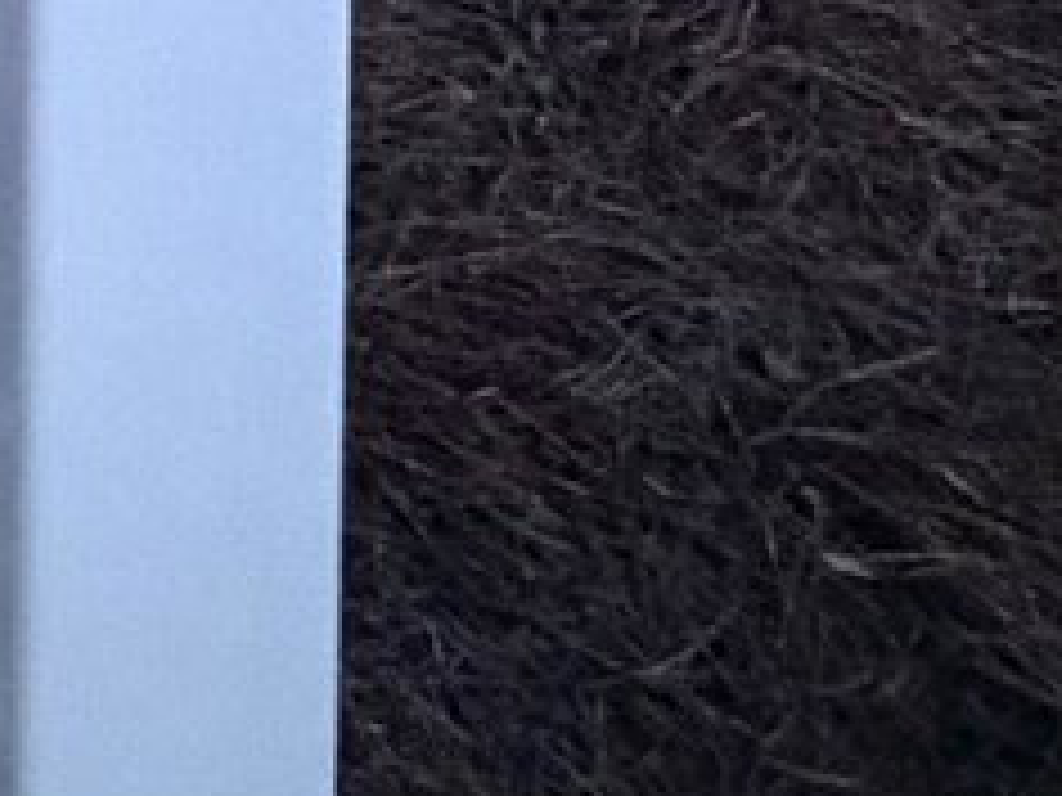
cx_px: -616
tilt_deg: -0.8
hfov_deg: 18.0
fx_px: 2915
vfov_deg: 10.0
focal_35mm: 95
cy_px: -1799
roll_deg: -0.4
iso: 1250
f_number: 2.2
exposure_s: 1/51
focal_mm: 2.22
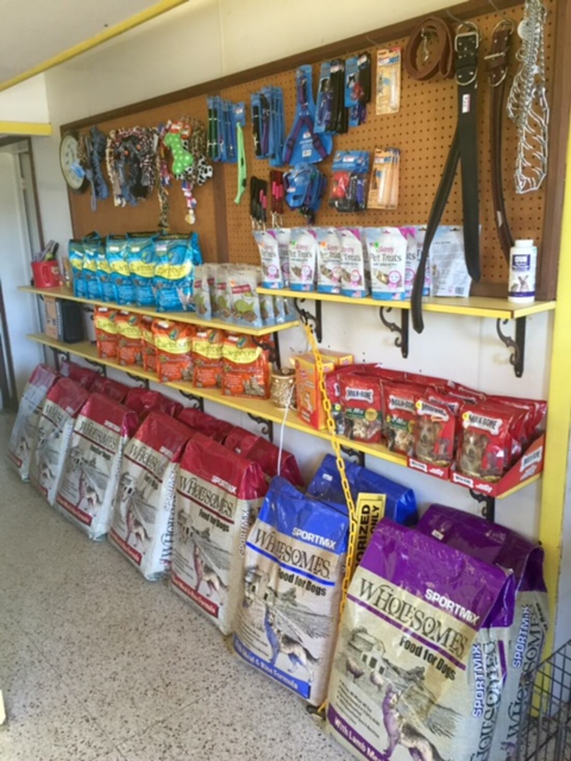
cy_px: 380
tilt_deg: -13.0
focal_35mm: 29
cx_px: 286
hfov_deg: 48.2
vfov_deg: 61.7
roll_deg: +2.4
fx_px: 638
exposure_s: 1/30
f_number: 2.2
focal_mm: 4.15
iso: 100
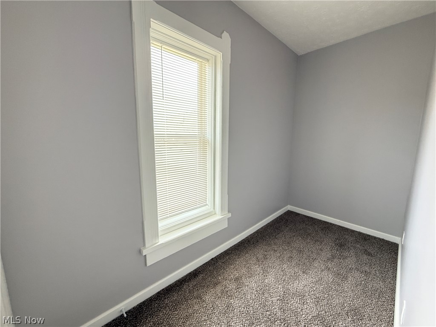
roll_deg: -0.8
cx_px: 218
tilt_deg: -8.3
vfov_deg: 85.7
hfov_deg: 102.1
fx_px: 176
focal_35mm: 14
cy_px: 164
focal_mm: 2.22
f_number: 2.2
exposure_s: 1/98
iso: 320
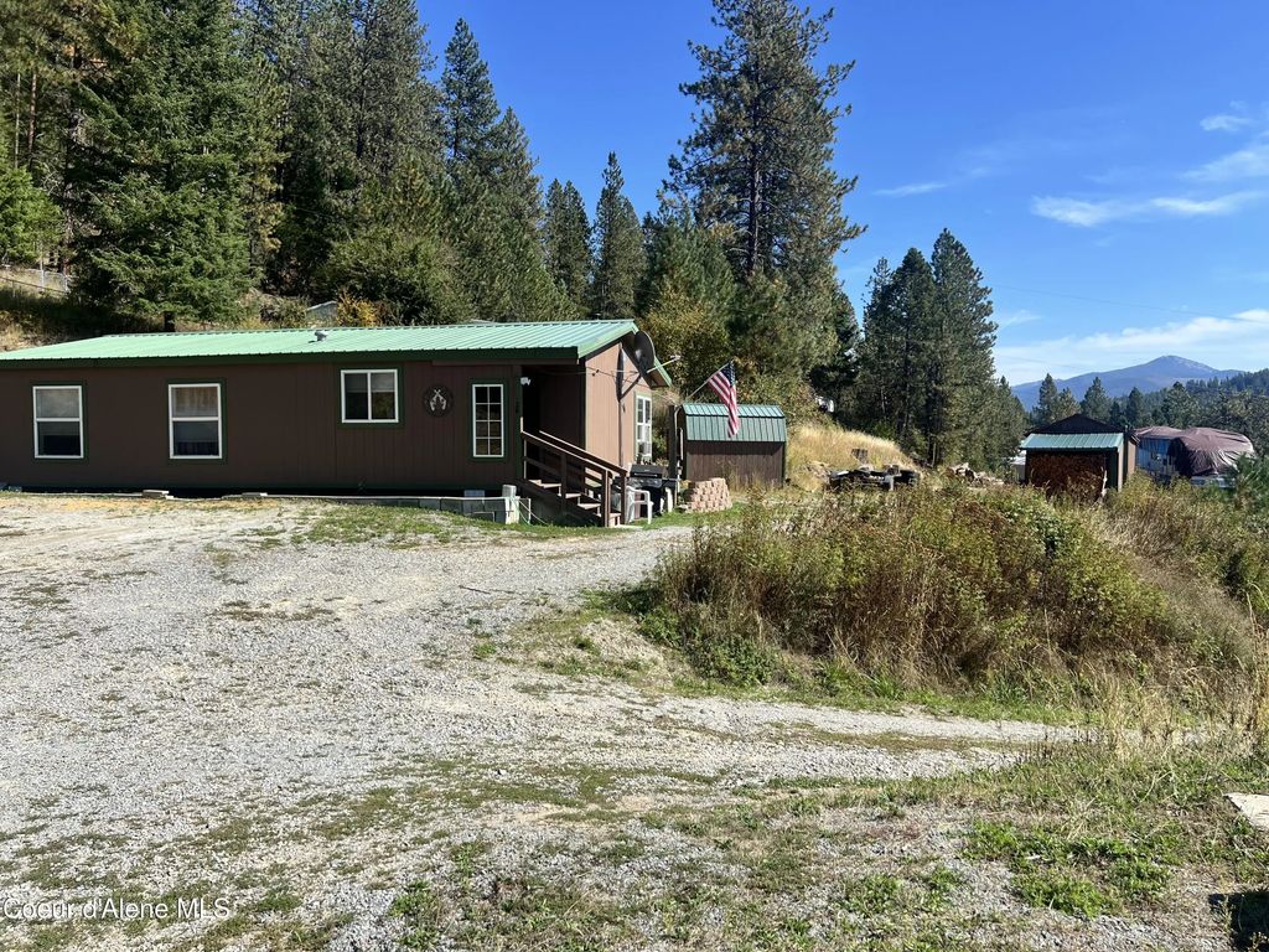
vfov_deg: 53.1
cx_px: 634
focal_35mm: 26
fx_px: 953
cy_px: 476
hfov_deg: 67.3
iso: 50
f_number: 1.5
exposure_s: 1/3356
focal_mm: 5.7
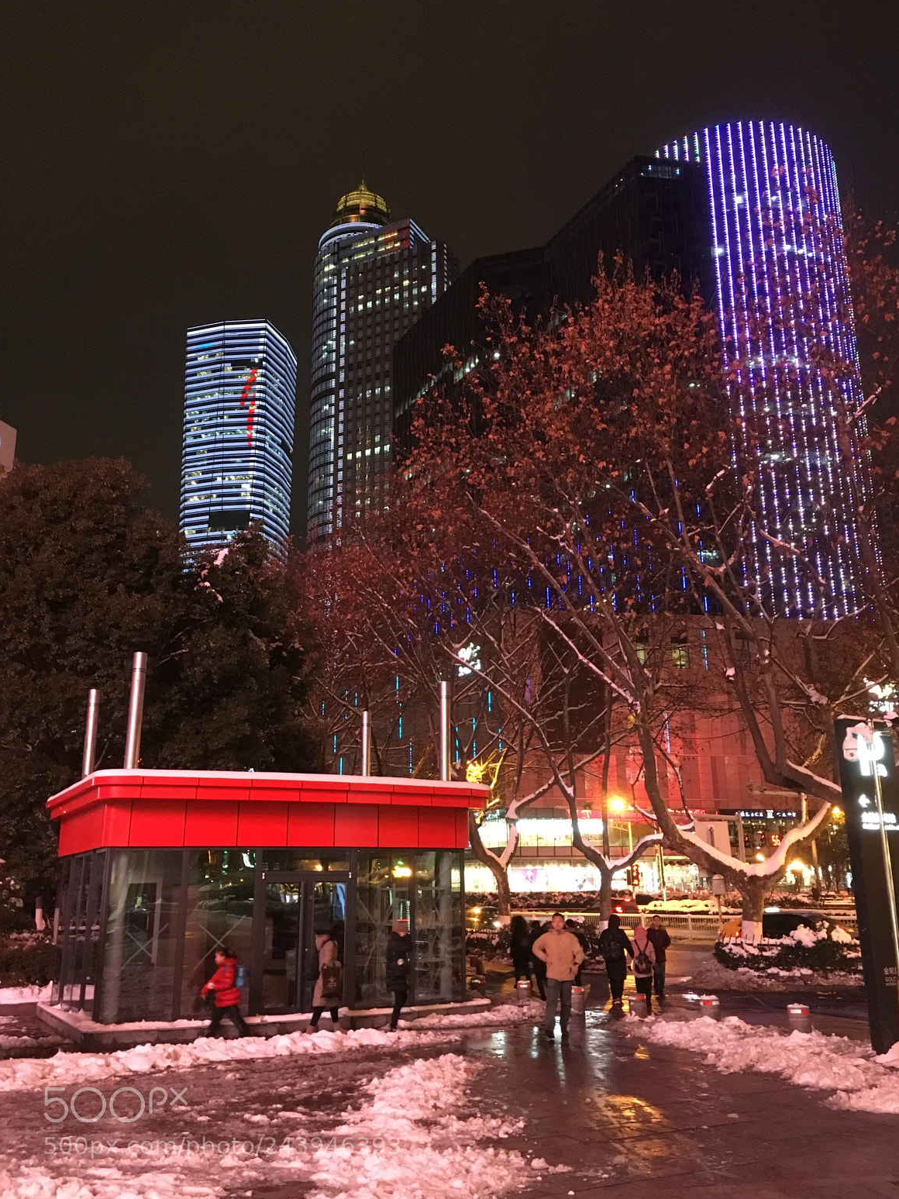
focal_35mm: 30
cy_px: 587
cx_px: 460
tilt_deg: +16.6
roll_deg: +1.3
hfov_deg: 46.8
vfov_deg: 60.0
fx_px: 1039
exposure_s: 1/17
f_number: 2.2
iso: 250
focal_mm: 4.15
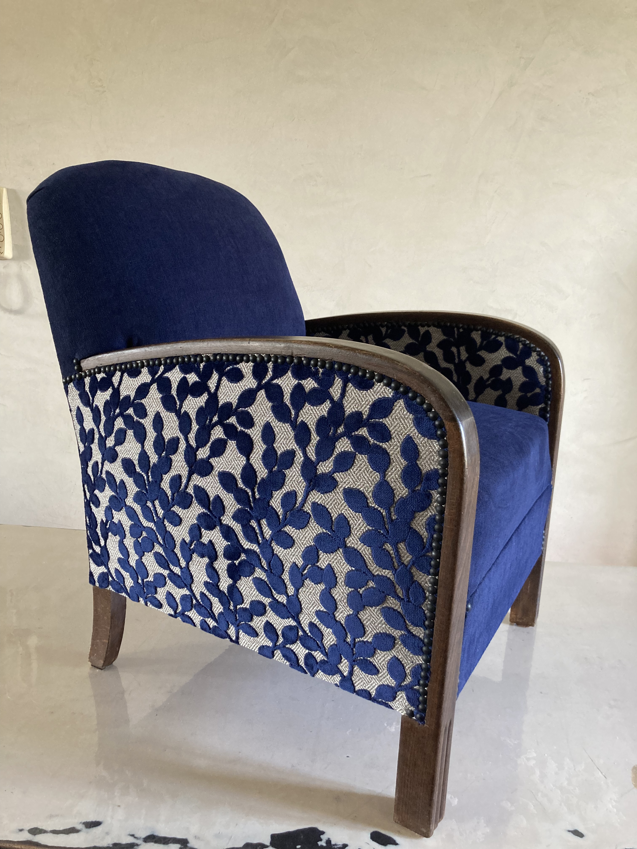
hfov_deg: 49.7
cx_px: 318
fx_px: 687
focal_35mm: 28
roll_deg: -2.5
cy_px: 424
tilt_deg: -13.1
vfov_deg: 63.4
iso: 250
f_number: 1.8
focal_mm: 3.99
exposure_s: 1/60
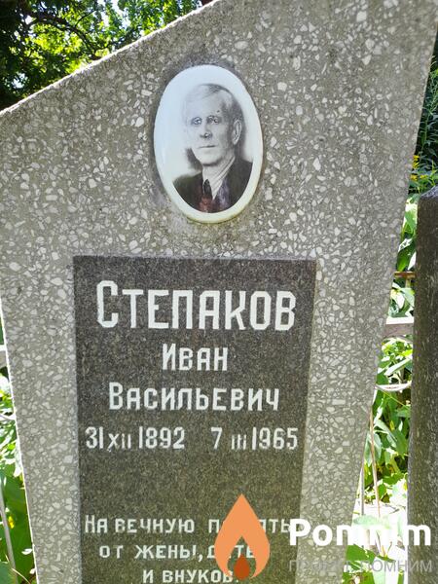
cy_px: 292
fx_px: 422
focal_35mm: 25
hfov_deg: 54.9
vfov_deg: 69.4
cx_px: 219
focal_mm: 4.6
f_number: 2
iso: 32
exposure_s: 1/100
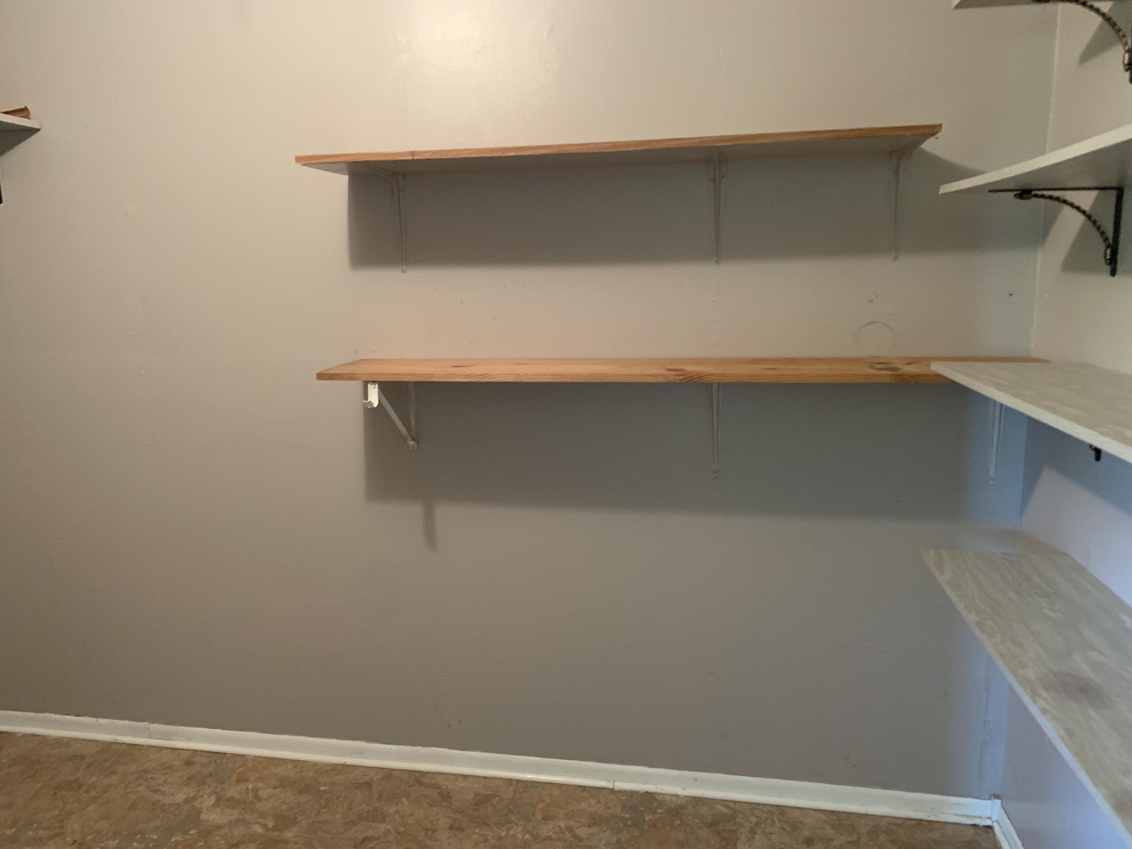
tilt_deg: -9.2
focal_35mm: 26
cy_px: 424
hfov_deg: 67.3
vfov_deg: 53.1
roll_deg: +2.2
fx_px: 850
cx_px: 566
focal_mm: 4.25
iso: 500
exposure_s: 1/30
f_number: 1.8
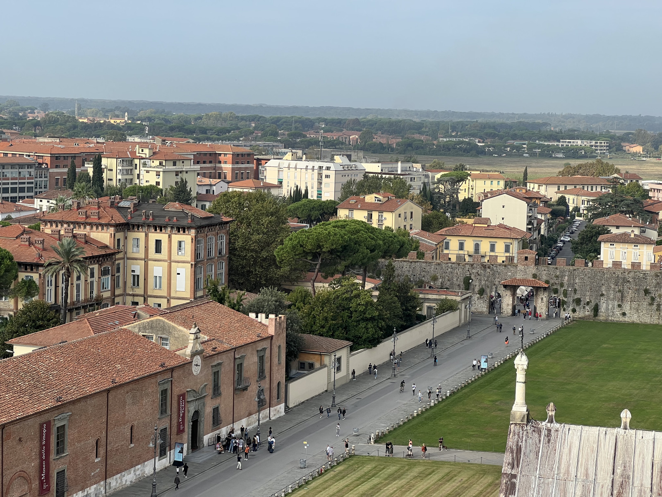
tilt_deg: -5.5
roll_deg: -1.8
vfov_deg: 19.1
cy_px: 248
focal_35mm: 77
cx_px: 331
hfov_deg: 25.3
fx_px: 1473
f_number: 2.8
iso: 32
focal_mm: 9
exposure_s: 1/523
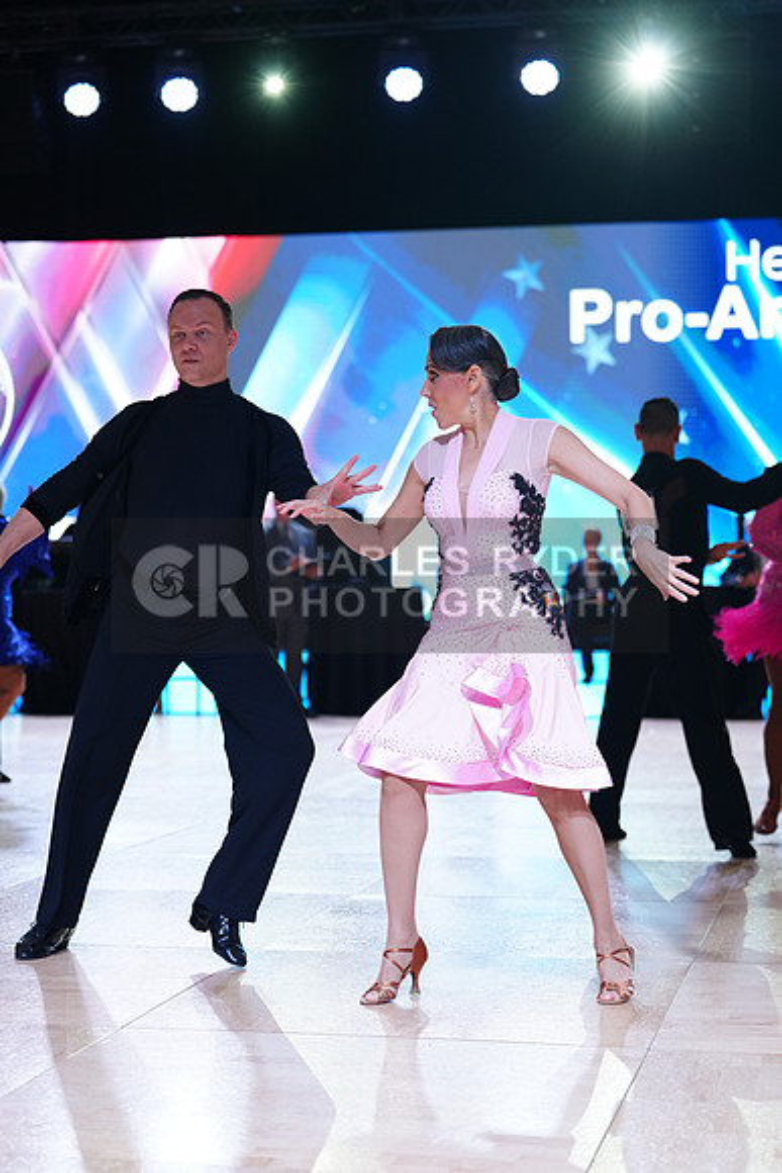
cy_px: 586
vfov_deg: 28.8
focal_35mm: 70
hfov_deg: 19.5
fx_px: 2279
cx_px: 391
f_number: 2.8
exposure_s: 1/400
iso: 800
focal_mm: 70
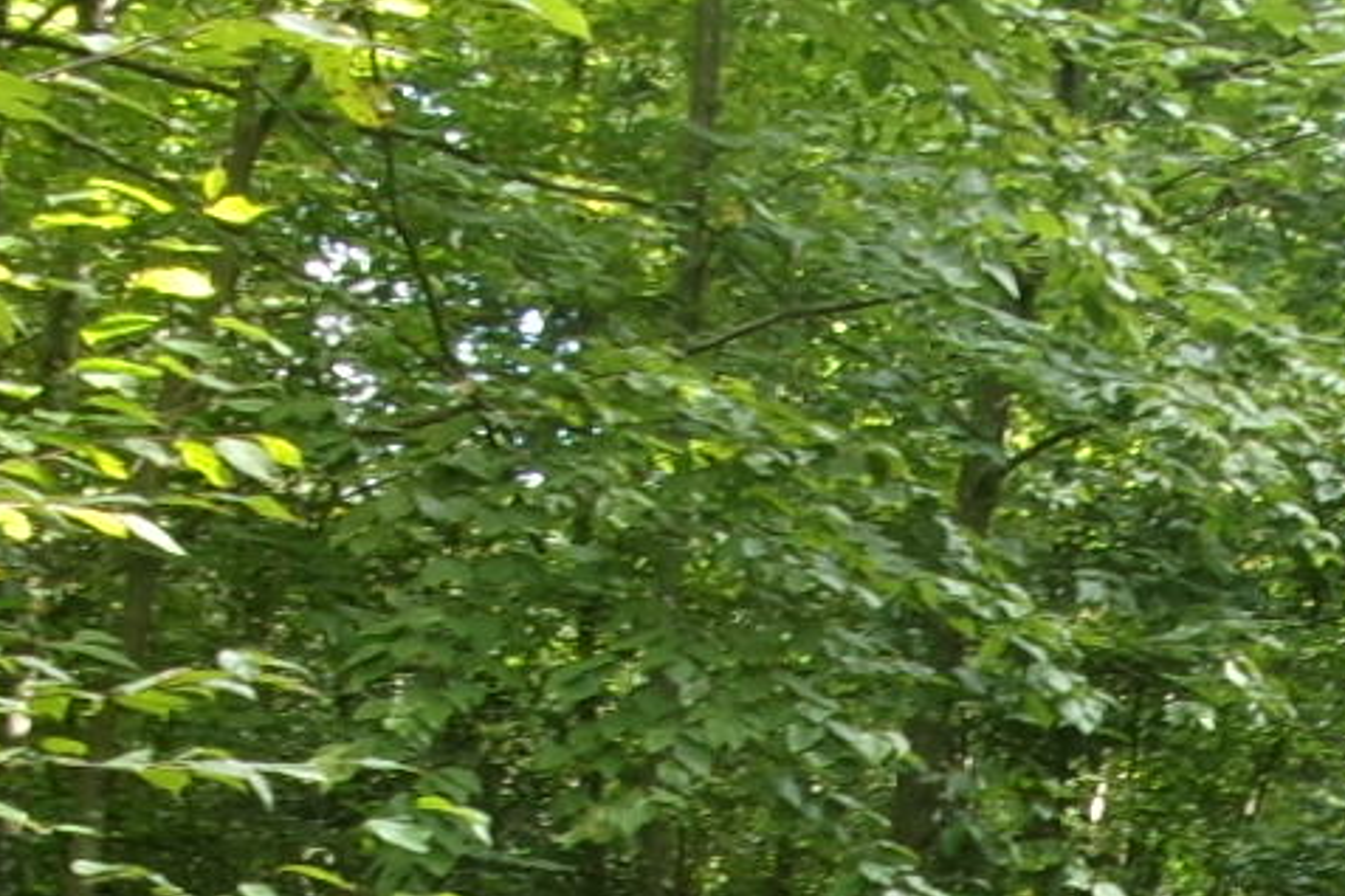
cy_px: 1598
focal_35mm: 125
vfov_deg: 10.3
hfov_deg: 15.8
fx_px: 4670
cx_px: 1613
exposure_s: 1/34
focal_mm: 5.1
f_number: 3.9
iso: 115
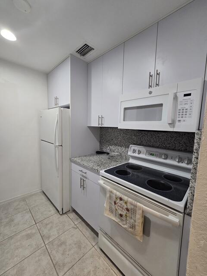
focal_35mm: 13
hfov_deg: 89.9
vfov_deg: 106.2
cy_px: 138
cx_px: 104
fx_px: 104
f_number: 2.2
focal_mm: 2.2
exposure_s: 1/60
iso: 200
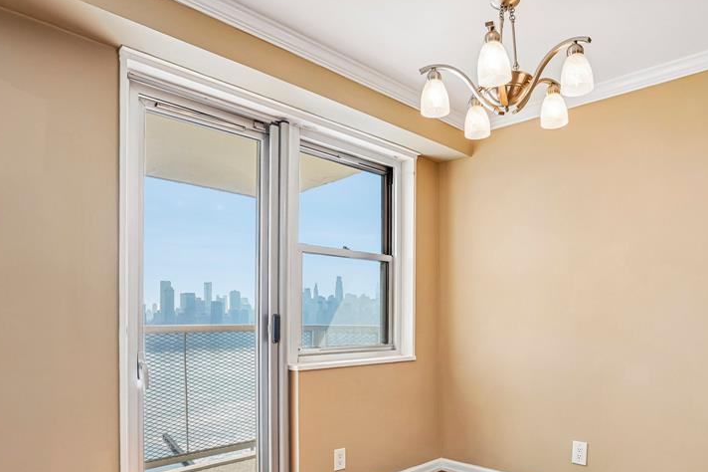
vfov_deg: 54.1
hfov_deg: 75.5
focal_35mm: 23
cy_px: 311
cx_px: 417
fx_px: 452
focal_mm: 16
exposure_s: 1/50
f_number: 8
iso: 100
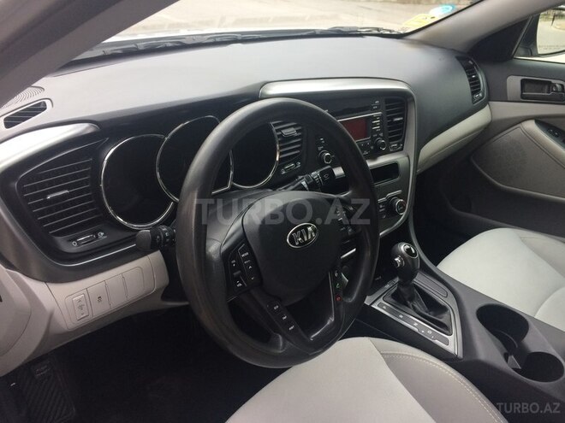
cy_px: 212
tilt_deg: -27.5
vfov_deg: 48.2
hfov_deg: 61.7
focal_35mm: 29
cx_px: 282
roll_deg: -1.2
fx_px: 473
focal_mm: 4.15
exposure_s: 1/33
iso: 40
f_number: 2.2
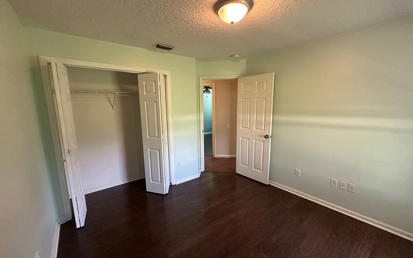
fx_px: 169
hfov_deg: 101.5
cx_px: 206
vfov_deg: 74.8
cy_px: 131
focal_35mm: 15
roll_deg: +0.4
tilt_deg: -9.0
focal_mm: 2.22
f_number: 2.2
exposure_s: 1/60
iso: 500
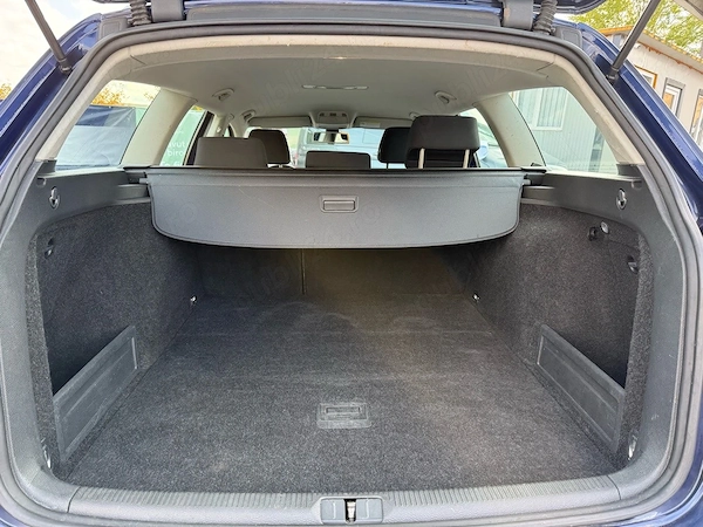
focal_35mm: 24
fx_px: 487
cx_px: 352
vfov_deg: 56.8
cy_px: 264
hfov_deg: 71.6
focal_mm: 6.76
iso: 125
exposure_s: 1/243
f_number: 1.78
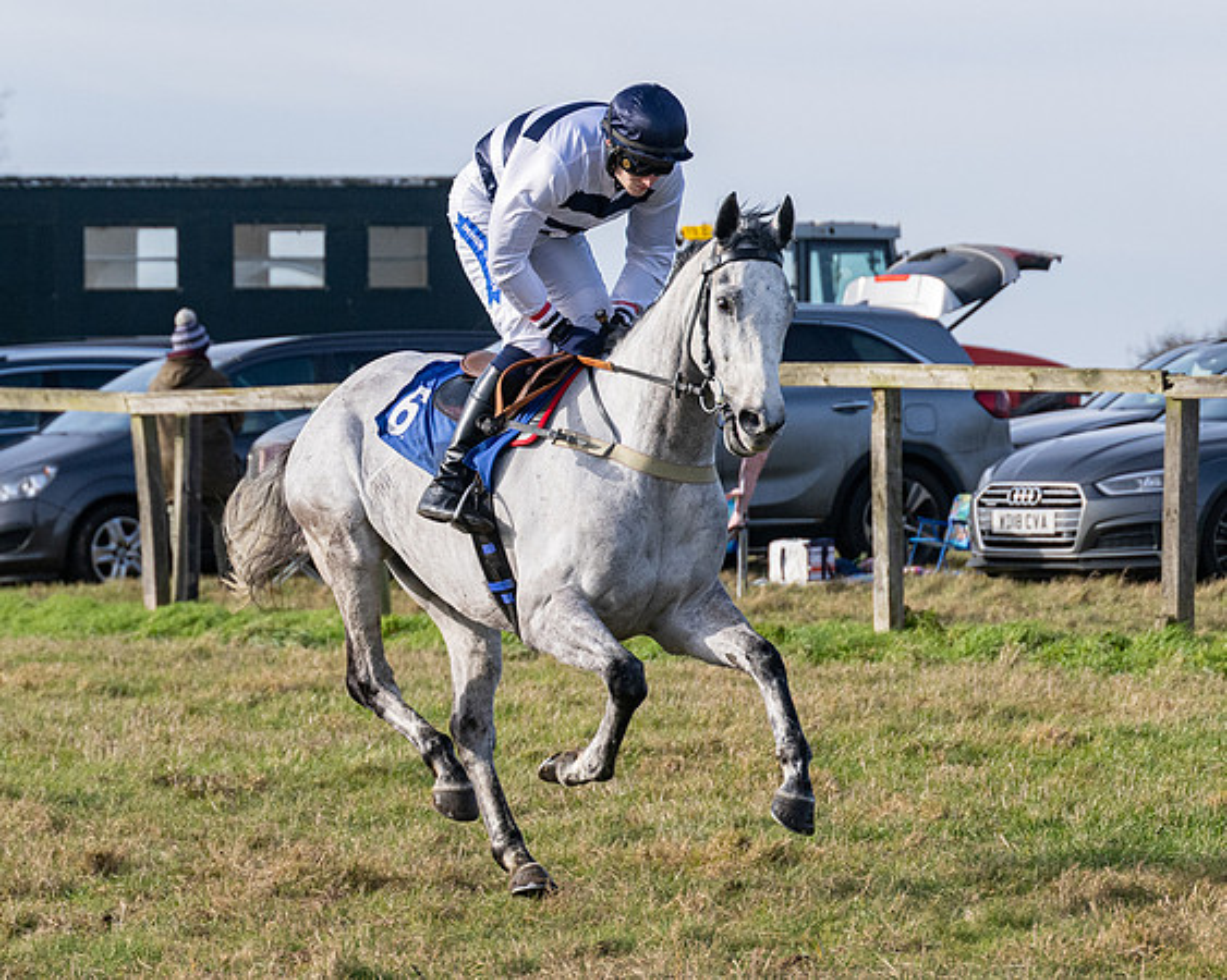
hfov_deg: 7.2
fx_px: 9750
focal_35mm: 269
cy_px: 587
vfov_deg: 5.8
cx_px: 642
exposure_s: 1/2000
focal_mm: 120
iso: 400
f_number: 5
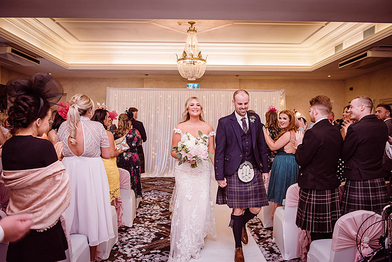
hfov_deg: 63.6
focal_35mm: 29
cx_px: 196
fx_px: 316
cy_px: 131
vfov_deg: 45.0
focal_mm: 29
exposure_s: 1/100
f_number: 5.6
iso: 400
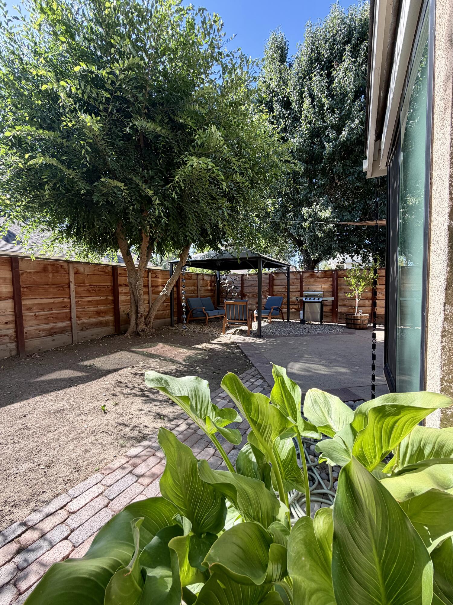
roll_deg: +0.5
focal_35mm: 14
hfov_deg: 85.7
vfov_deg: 102.1
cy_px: 302
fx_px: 244
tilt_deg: -1.7
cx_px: 226
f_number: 2.2
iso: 40
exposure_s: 1/216
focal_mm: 2.22
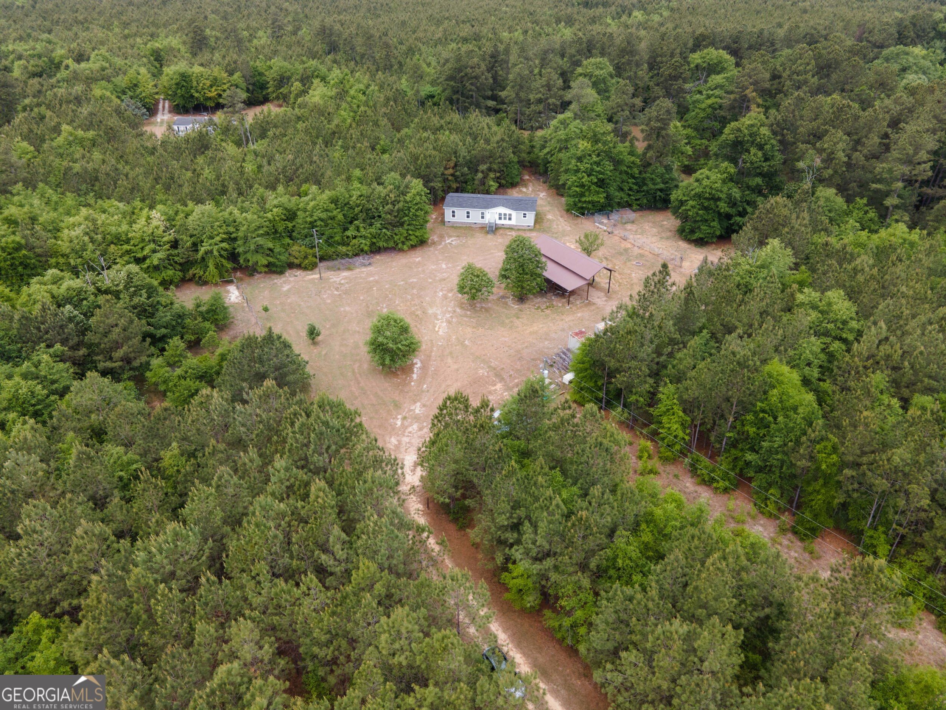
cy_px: 355
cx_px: 473
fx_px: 656
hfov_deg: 71.6
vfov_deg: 56.8
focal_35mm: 24
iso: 100
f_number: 2.8
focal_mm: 4.5
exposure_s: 1/200
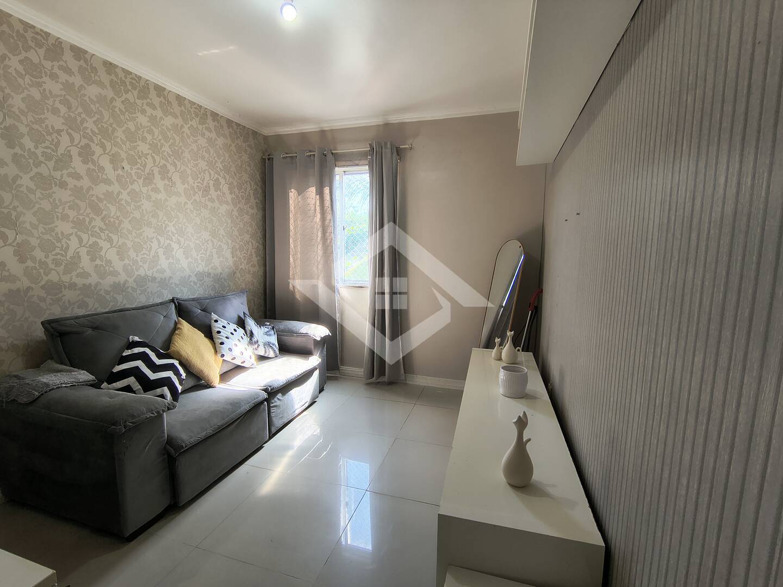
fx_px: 271
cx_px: 392
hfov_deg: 110.5
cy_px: 294
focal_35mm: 12
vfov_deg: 94.5
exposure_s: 1/60
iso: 118
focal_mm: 2.13
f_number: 2.2
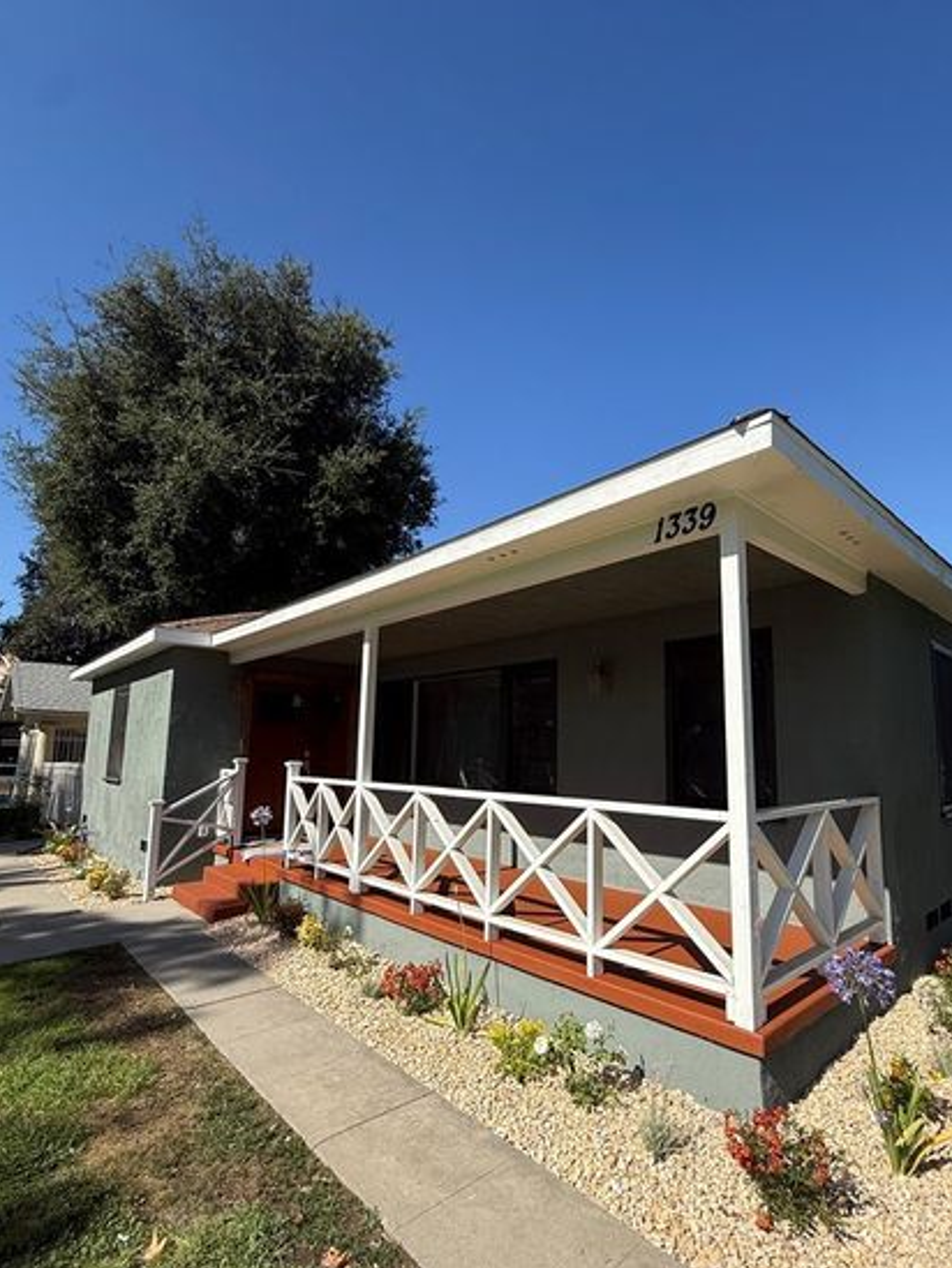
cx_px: 536
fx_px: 623
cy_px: 678
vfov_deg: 90.9
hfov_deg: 74.4
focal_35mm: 17
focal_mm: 2.22
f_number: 2.2
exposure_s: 1/2506
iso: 50
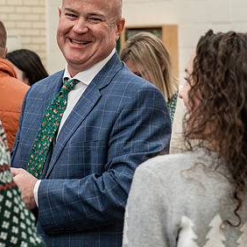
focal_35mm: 175
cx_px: 63
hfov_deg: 10.0
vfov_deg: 10.0
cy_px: 68
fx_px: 1413
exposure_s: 1/125
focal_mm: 70
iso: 1000
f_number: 4
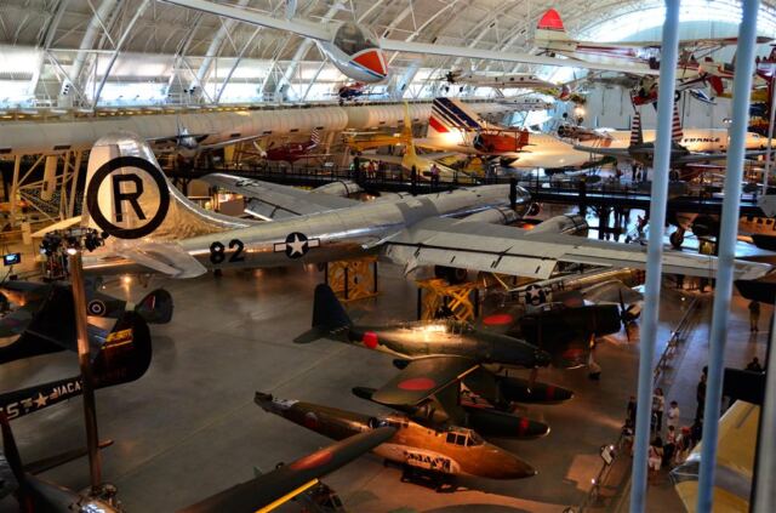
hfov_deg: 53.3
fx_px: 774
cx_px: 388
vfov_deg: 36.7
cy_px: 256
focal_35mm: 36
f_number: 4.5
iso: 1600
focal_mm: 24
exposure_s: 1/80
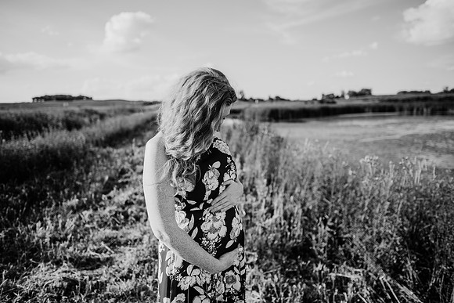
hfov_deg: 72.3
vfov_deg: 52.0
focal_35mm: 25
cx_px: 224
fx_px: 311
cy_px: 151
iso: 100
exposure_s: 1/1600
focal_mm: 24
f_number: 2.2
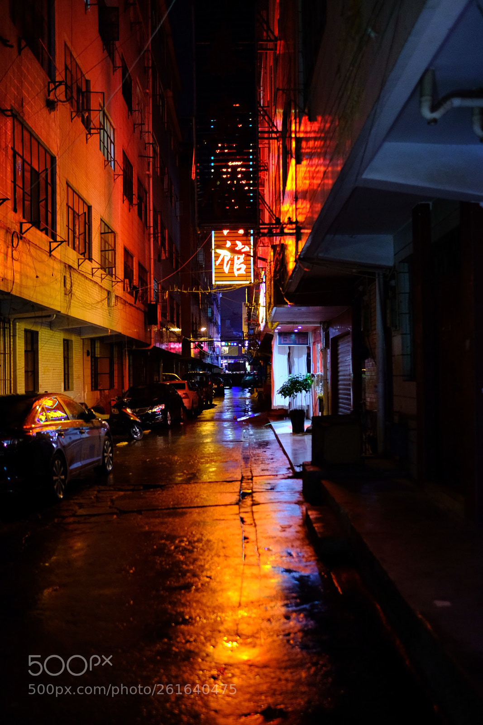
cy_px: 362
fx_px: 704
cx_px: 242
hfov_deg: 37.9
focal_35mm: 35
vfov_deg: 54.4
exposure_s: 1/60
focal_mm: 23
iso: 1600
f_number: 1.4
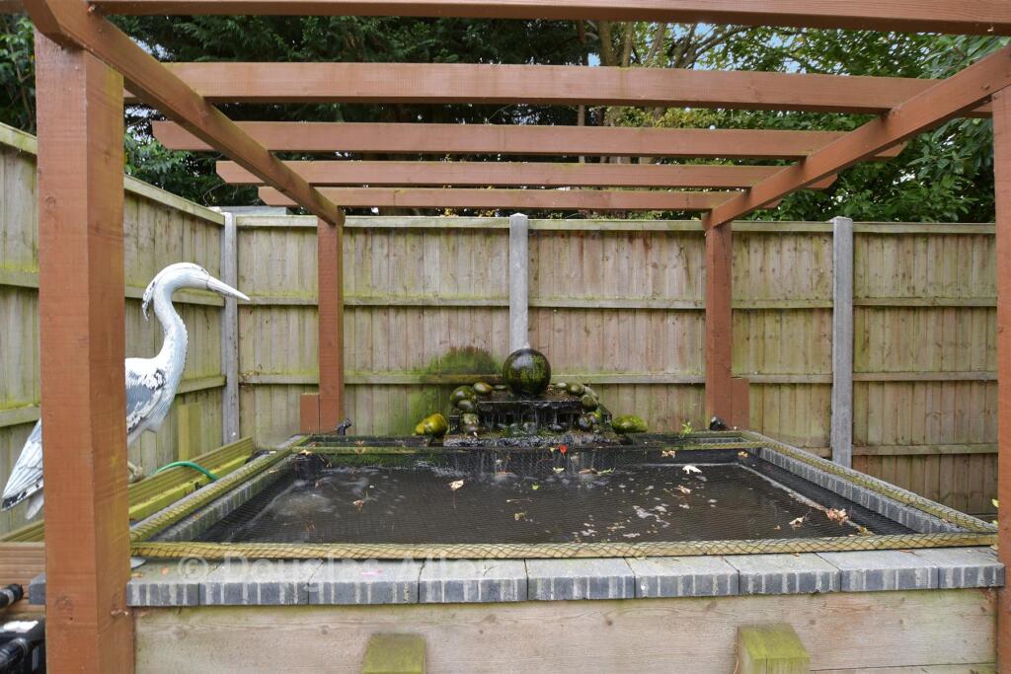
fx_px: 477
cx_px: 506
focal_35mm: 17
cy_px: 337
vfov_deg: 70.5
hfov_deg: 93.3
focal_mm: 11.5
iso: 80
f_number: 8
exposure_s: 1/13
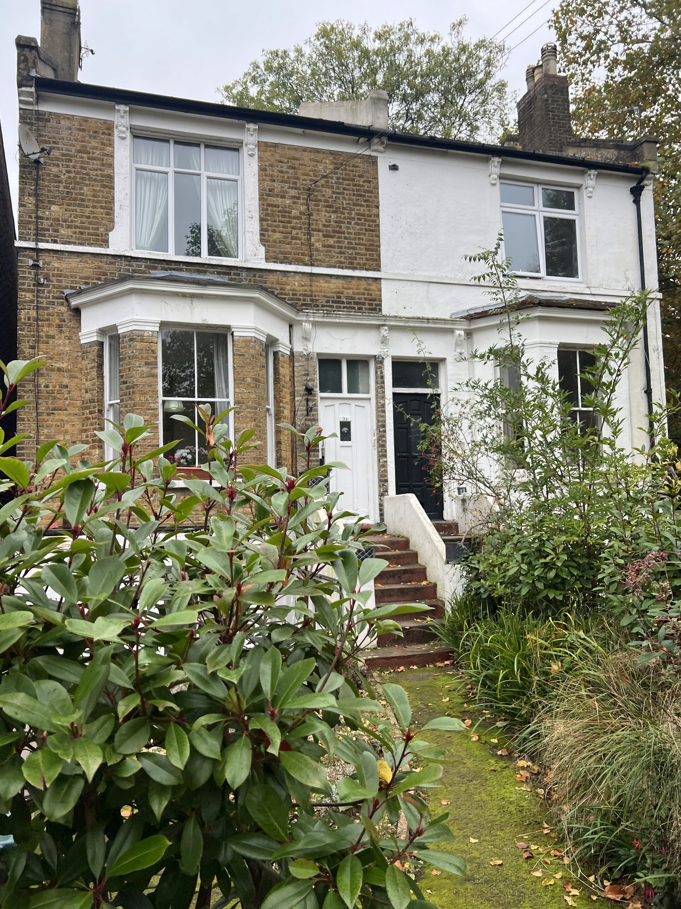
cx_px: 335
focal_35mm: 27
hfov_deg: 51.3
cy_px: 455
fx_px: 708
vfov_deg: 65.3
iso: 50
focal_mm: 5.7
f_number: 1.5
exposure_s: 1/355
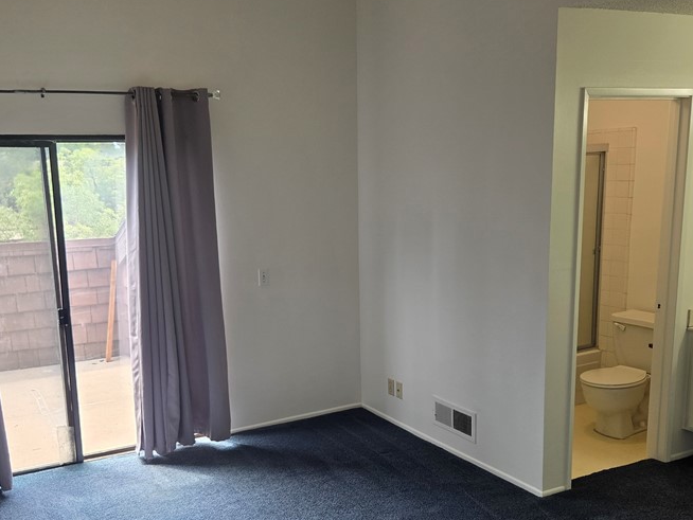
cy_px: 323
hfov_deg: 51.2
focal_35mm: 36
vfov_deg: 39.4
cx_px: 304
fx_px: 721
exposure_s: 1/120
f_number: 1.8
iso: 100
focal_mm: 5.4
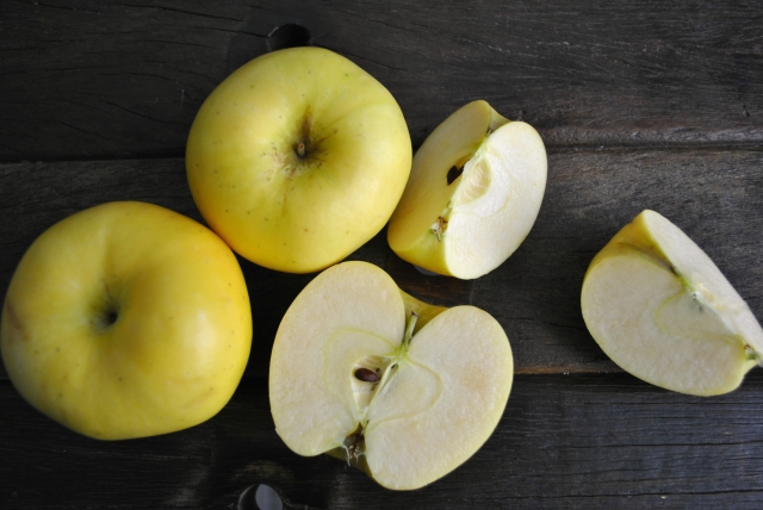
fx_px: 700
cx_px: 382
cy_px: 255
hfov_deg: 57.2
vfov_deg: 40.0
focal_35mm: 33
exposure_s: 1/50
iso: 200
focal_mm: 22
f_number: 4
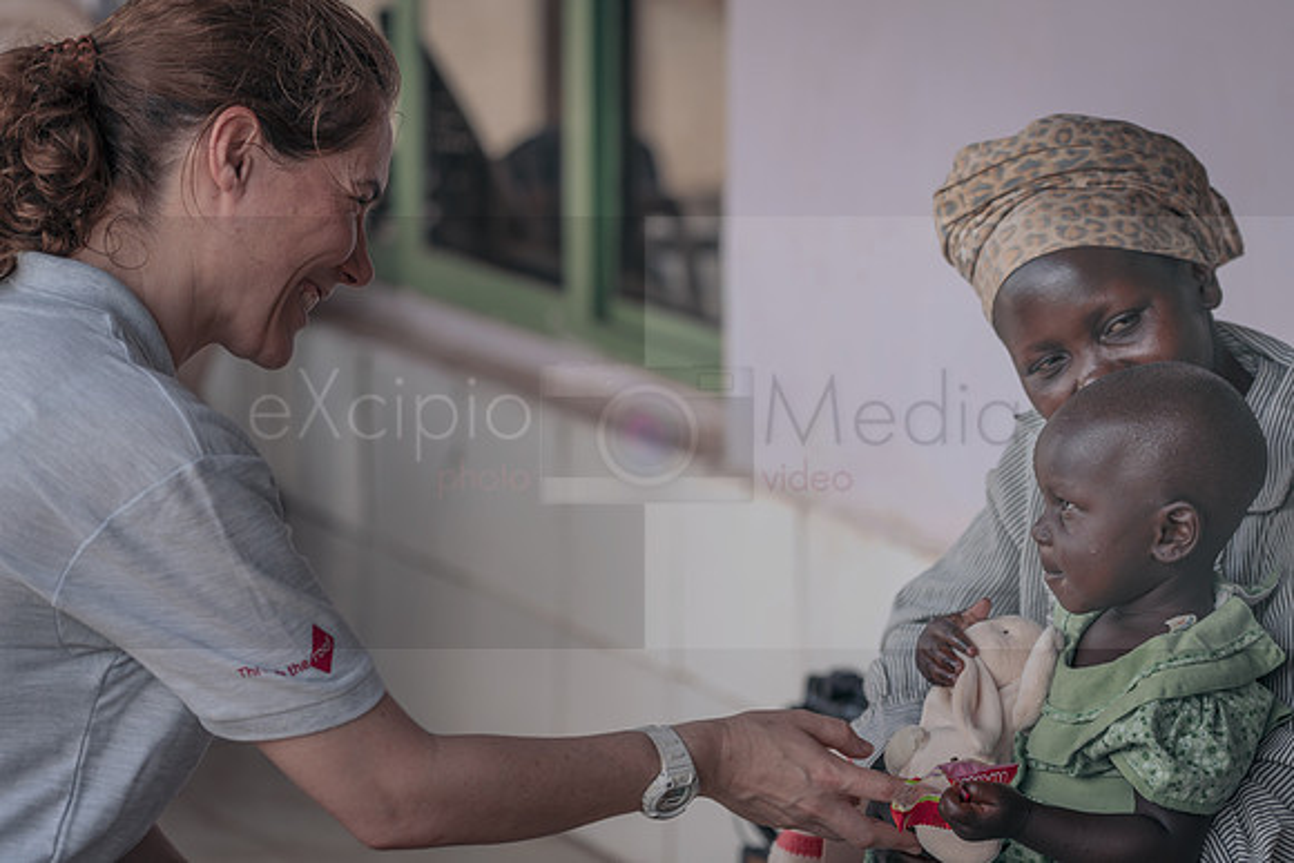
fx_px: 5163
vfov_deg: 9.6
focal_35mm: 144
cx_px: 688
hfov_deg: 14.3
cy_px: 441
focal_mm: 135
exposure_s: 1/250
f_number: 4
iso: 100
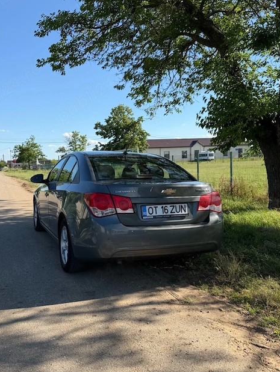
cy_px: 201
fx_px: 334
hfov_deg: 45.4
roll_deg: +2.7
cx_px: 120
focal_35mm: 31
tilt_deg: -5.8
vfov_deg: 58.2
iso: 80
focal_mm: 6.76
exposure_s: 1/2445
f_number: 1.78
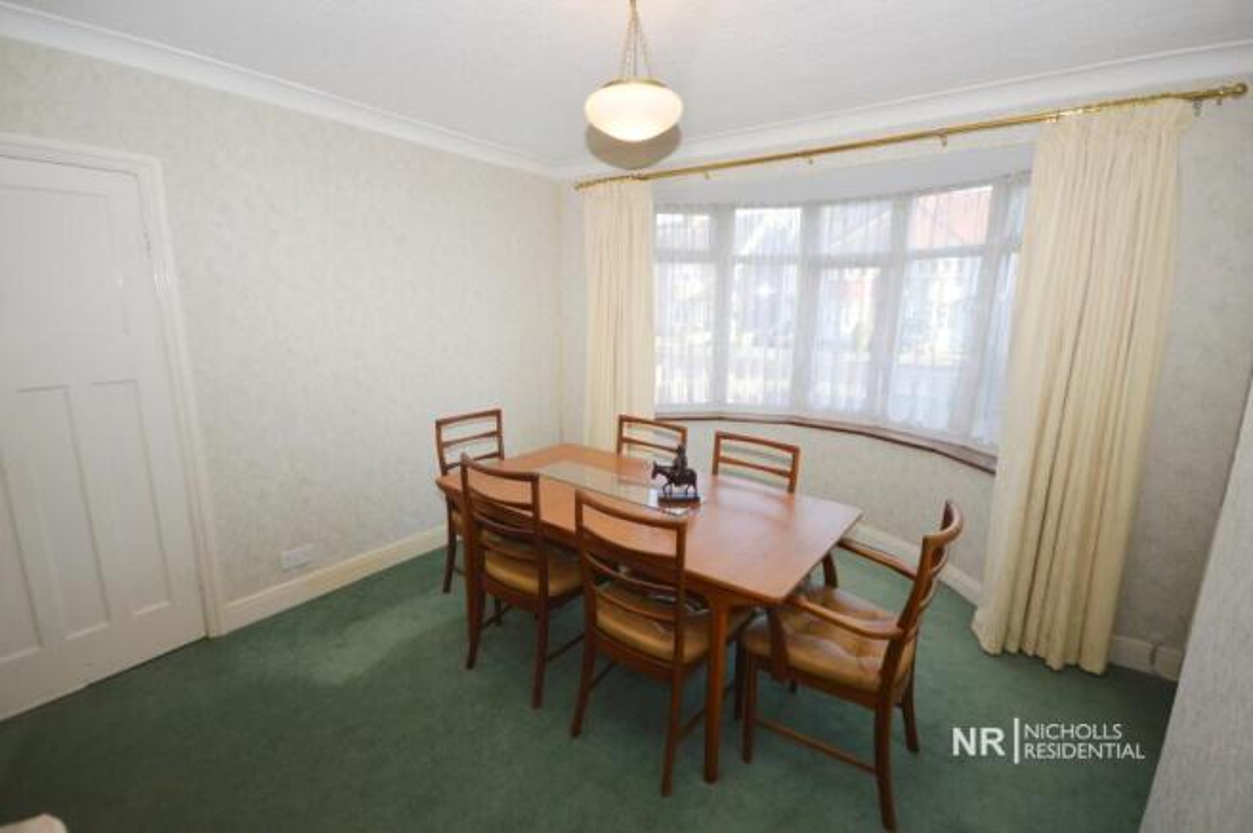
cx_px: 626
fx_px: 522
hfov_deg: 100.4
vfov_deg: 77.2
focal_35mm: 15
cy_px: 416
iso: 400
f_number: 5
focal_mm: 10
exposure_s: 1/125
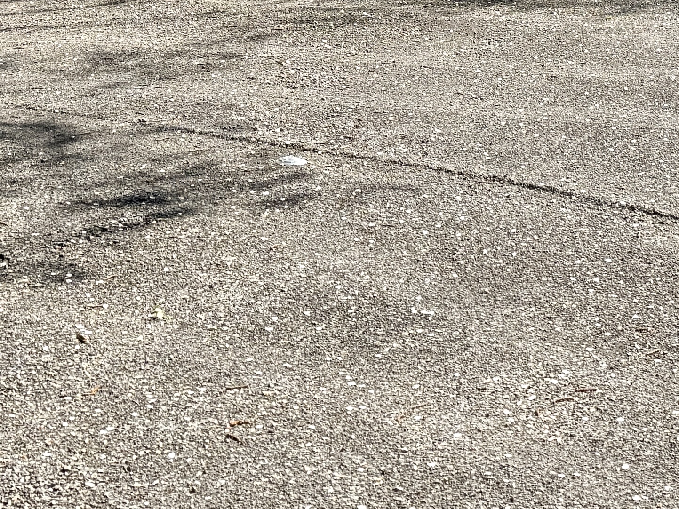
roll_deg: +1.0
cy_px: -441
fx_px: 1863
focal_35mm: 95
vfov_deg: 13.7
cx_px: 380
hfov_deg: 20.6
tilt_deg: +5.0
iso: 80
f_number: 1.78
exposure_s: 1/3425
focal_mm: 6.76
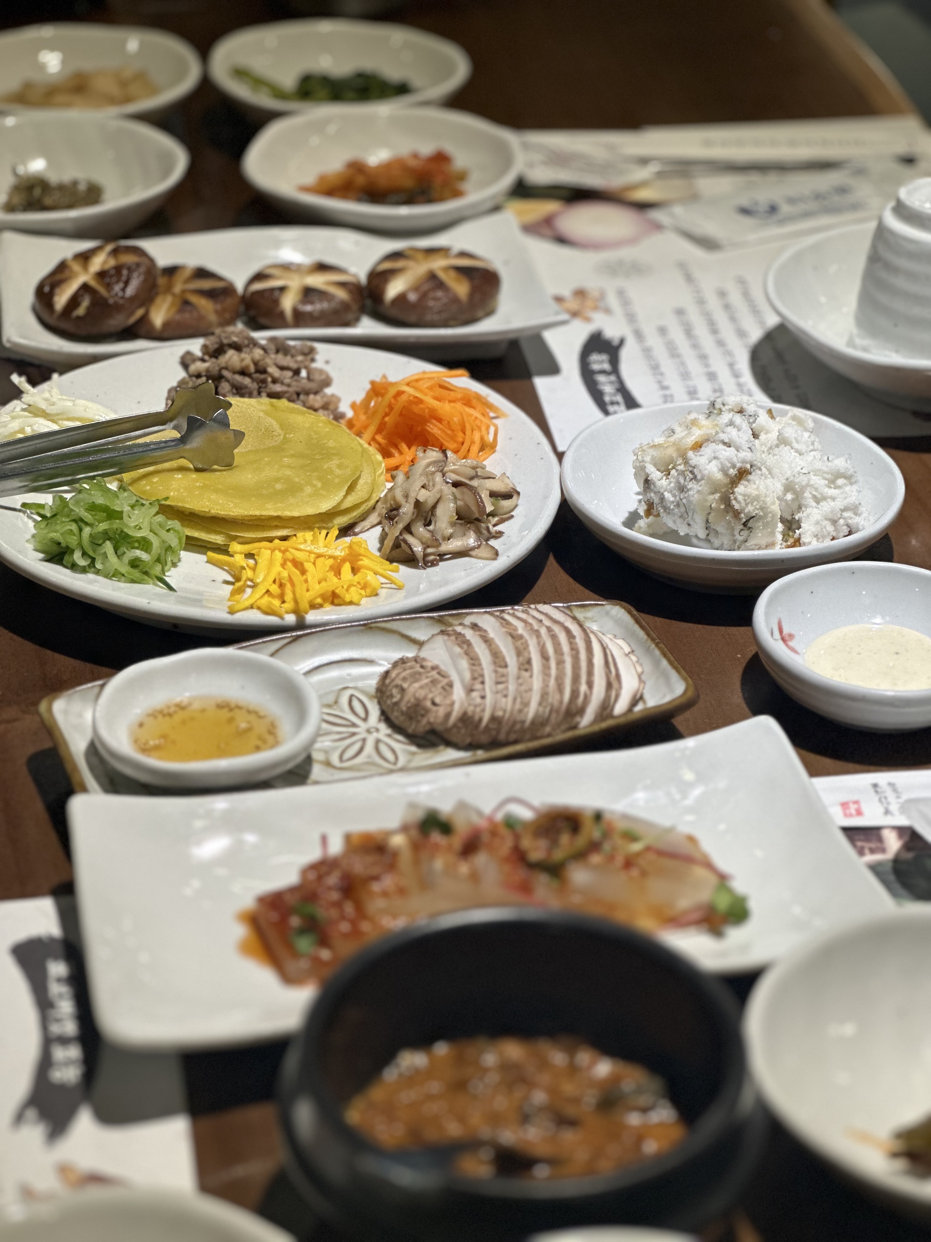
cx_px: 466
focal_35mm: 77
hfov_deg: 19.1
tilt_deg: -29.6
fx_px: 2761
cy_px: 621
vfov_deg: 25.3
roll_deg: -1.9
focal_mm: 9
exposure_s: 1/120
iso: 160
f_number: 2.8
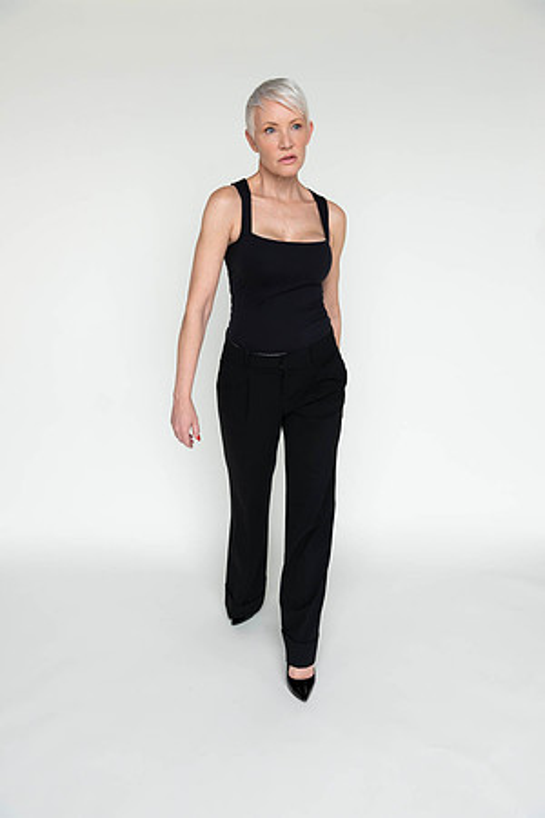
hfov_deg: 43.6
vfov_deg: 61.9
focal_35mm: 30
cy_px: 409
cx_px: 272
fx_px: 681
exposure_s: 1/125
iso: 640
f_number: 6.3
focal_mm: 30
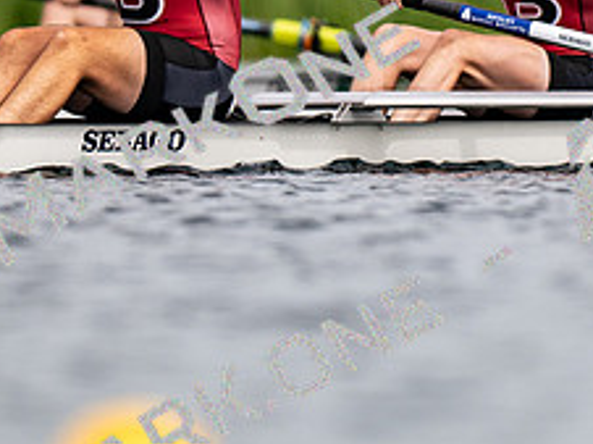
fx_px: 38024
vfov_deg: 0.7
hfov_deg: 0.9
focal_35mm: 2222
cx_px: 341
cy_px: -5
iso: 220
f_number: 4
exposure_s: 1/2500
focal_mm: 600
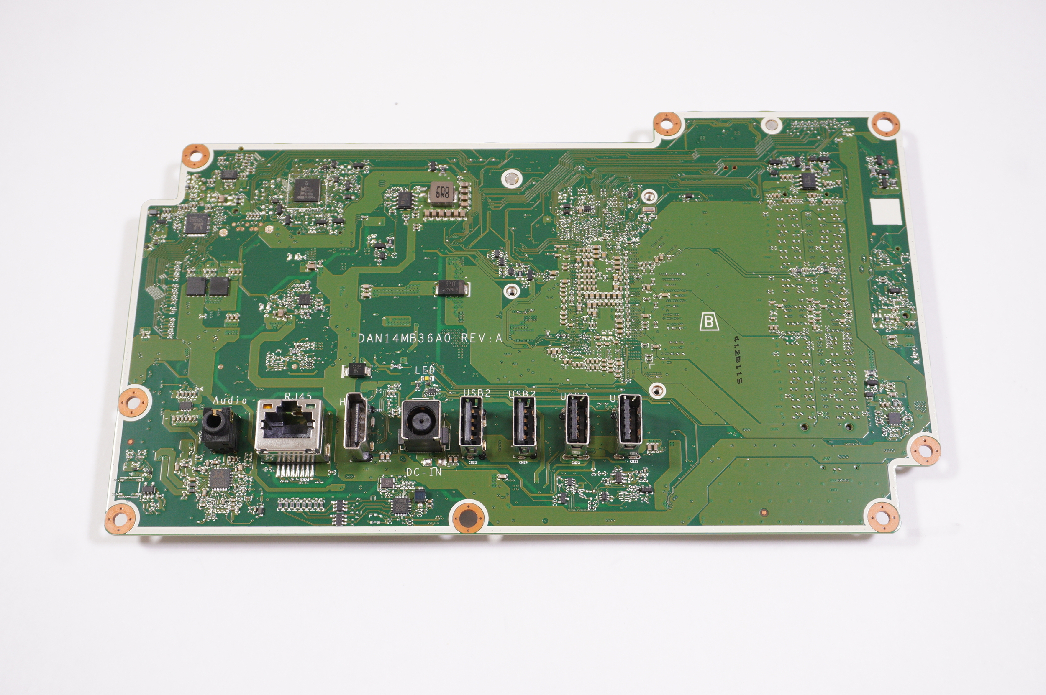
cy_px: 348
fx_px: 1132
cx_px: 523
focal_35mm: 39
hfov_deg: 49.6
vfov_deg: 34.1
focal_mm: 26
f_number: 5.6
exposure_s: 1/100
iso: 500
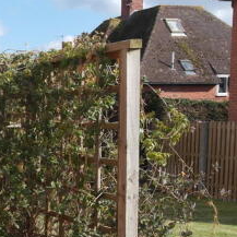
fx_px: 596
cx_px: -85
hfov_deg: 20.3
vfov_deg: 22.2
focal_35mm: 77
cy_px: 184
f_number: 6.3
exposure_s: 1/180
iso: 100
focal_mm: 20
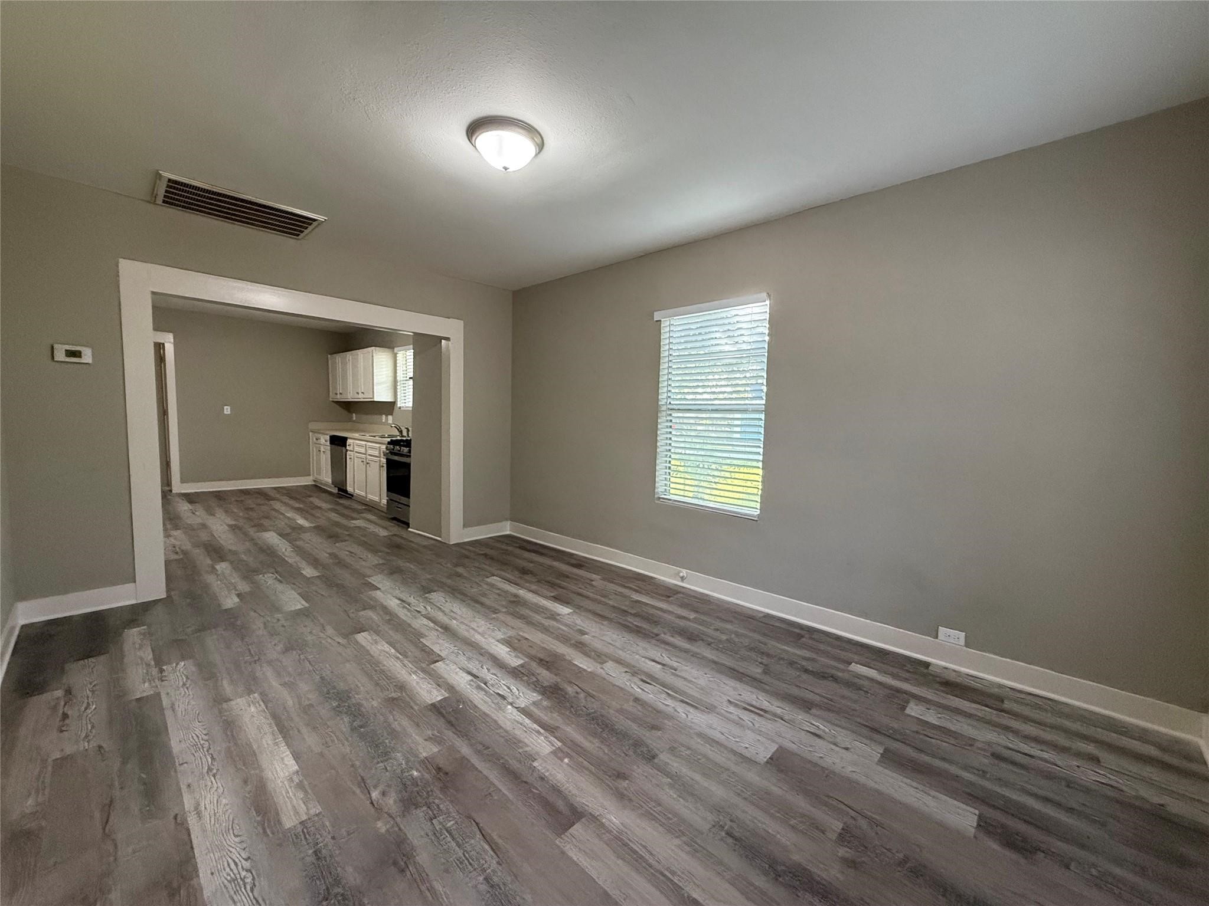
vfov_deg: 85.7
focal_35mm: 14
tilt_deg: -3.7
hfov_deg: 102.1
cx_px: 604
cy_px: 453
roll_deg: -1.4
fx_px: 489
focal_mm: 2.22
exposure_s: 1/120
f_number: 2.2
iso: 500
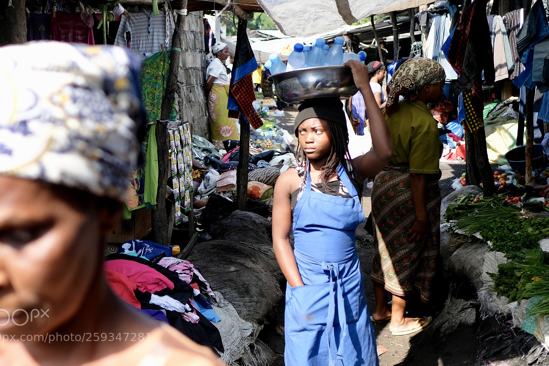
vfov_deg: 35.0
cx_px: 255
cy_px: 168
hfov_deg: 50.7
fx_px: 579
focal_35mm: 38
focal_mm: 23
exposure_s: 1/1000
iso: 200
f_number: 2.5
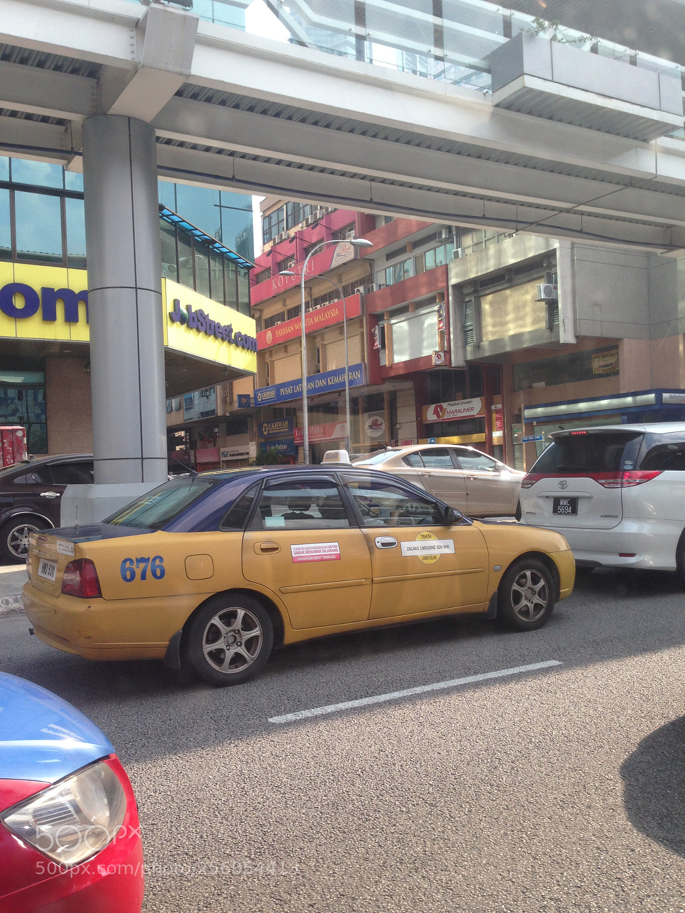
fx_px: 871
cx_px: 342
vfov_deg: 55.4
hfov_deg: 42.9
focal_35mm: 33
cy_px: 456
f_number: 2.4
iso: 50
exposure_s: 1/208
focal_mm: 4.12
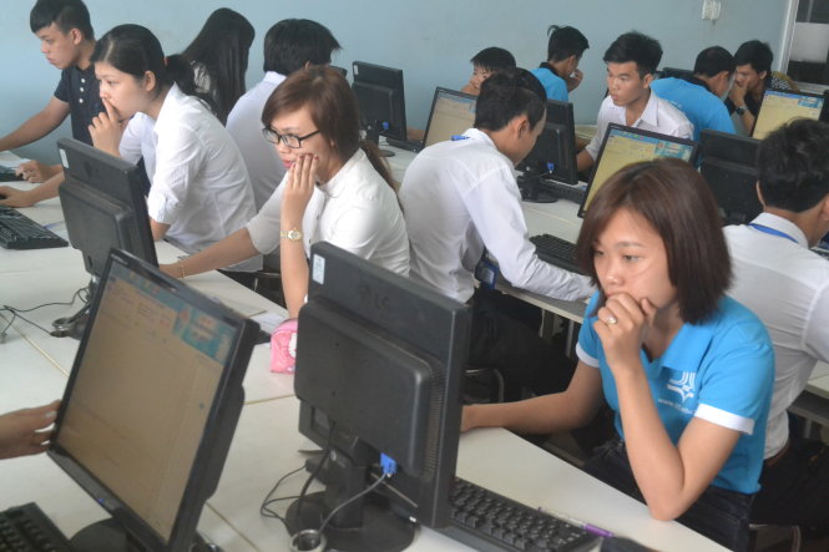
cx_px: 414
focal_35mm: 46
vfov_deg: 28.9
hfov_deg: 42.3
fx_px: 1070
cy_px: 276
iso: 3200
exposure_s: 1/160
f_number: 6.3
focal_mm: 31
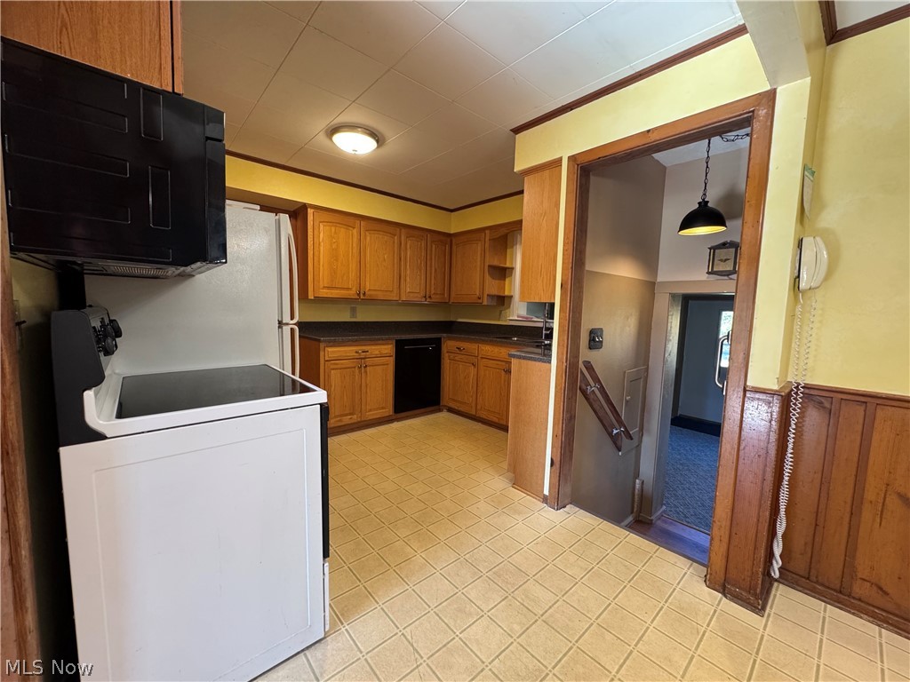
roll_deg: -1.8
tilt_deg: -5.7
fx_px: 368
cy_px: 341
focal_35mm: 14
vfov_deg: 85.7
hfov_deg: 102.1
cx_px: 455
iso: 250
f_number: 2.2
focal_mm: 2.22
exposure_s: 1/60
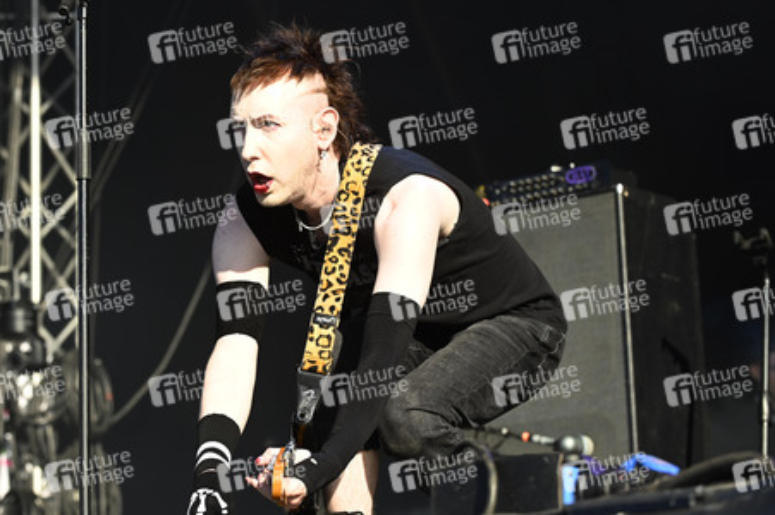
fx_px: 2108
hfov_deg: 20.8
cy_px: 258
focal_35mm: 98
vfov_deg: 13.9
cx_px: 388
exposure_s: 1/500
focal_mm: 98
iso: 200
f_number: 5.6
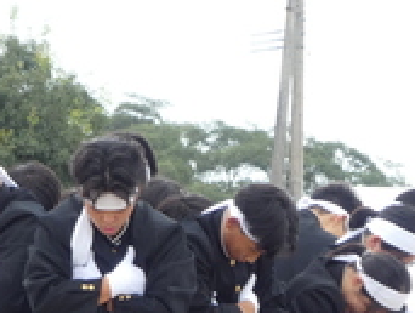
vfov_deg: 2.8
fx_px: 6355
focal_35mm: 529
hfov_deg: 3.7
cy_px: 320
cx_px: 158
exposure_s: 1/80
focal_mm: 33.9
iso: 100
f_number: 5.5
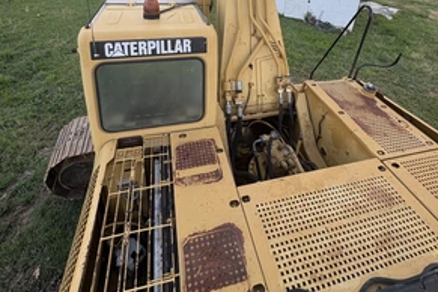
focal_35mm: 20
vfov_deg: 55.6
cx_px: 223
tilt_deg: -23.0
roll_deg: -1.0
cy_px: 42
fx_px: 243
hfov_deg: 84.0
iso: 50
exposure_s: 1/219
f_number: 2.2
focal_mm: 2.22
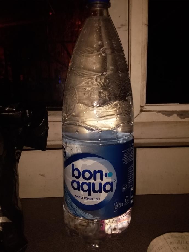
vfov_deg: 58.4
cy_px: 126
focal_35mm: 31
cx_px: 94
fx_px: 226
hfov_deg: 45.4
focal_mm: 3.3
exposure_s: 1/100
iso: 50
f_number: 2.2
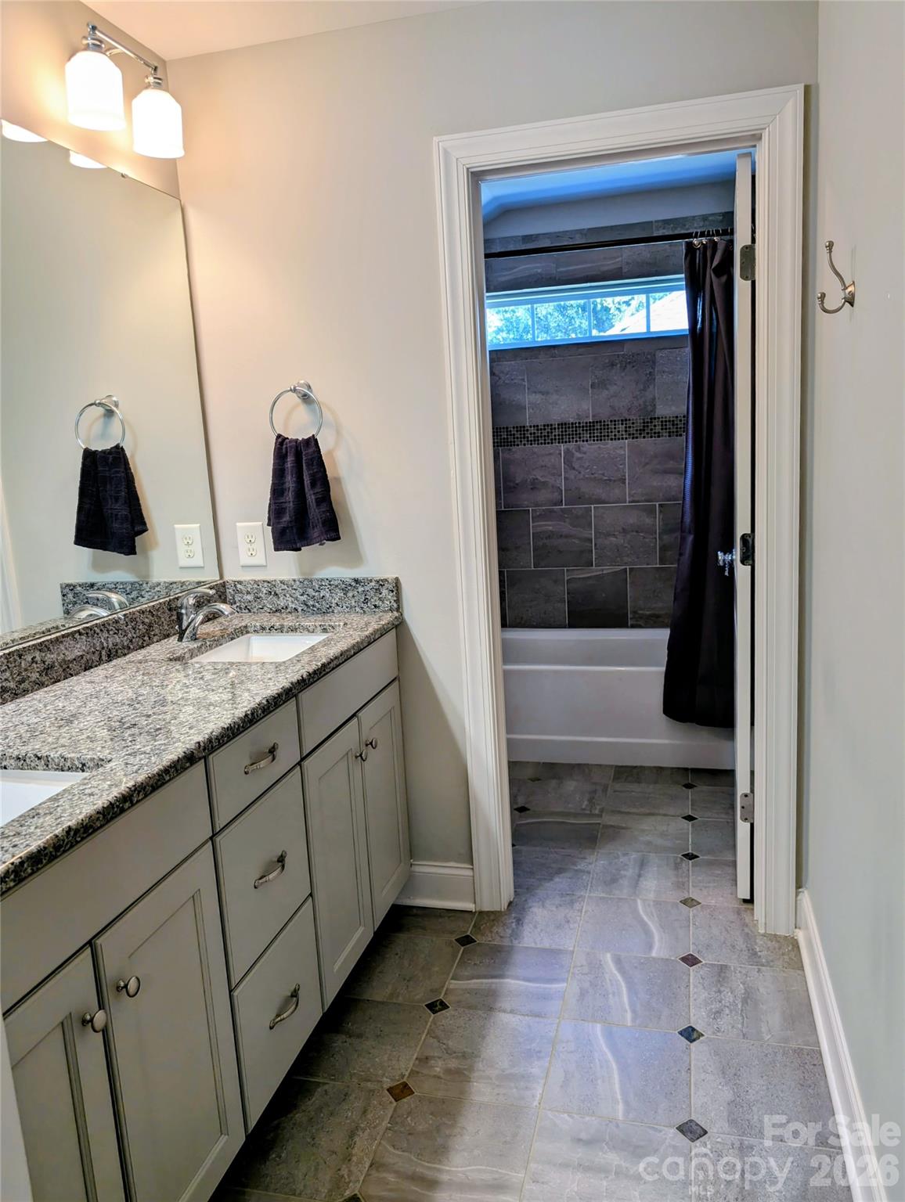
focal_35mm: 24
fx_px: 835
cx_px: 452
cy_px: 601
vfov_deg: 71.5
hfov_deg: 56.9
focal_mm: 6.9
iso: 58
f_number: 1.68
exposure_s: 1/60
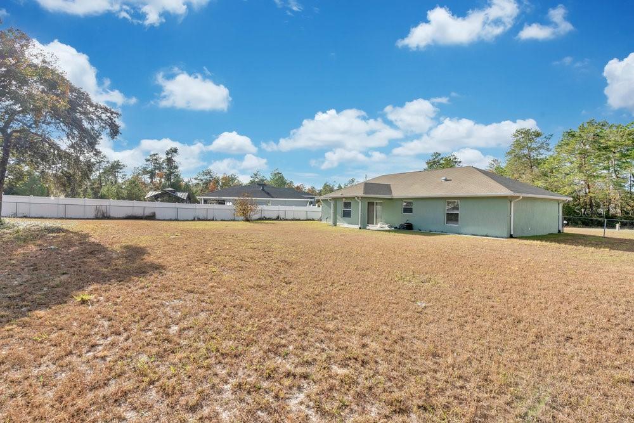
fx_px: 282
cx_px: 317
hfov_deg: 96.7
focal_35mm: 16
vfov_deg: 73.8
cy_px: 212
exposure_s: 1/160
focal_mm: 16
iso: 100
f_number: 10
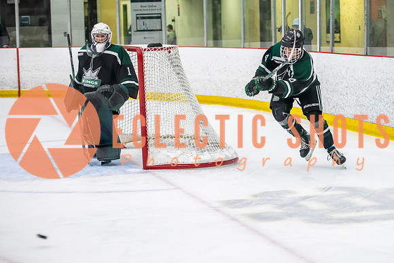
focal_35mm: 102
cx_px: 284
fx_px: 1119
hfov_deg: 19.9
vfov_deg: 13.4
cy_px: 126
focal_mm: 70
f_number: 3.2
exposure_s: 1/640
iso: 3200
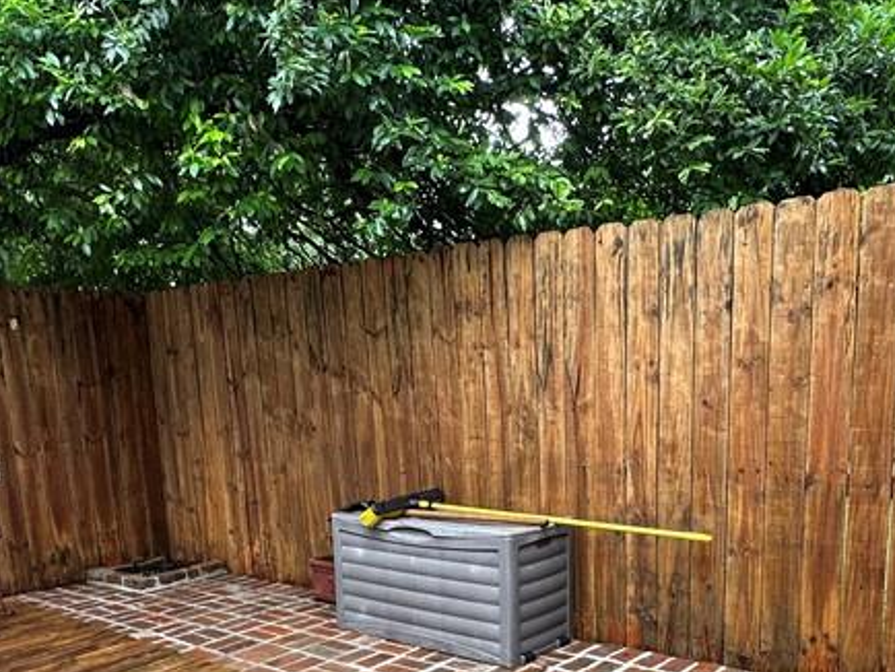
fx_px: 854
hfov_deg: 55.3
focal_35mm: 33
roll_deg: +1.5
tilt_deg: -10.5
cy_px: 540
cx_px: 458
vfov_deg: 41.1
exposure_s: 1/99
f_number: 2.2
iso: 64
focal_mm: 2.22
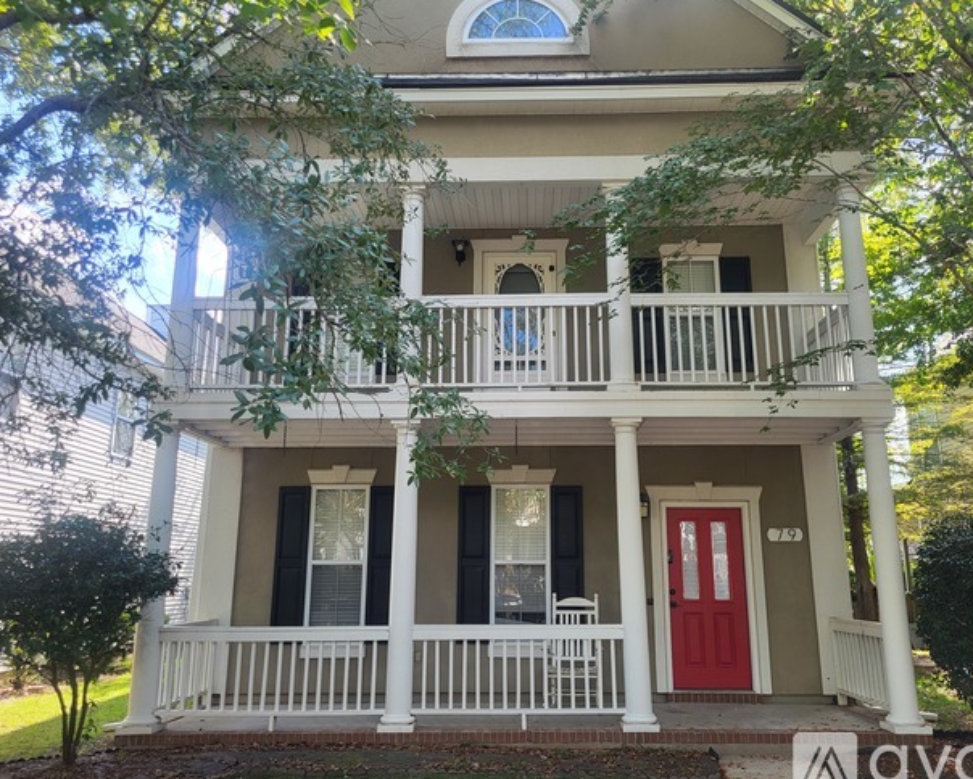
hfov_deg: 62.1
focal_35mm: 28
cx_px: 516
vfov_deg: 51.6
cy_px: 394
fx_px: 807
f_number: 1.8
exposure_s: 1/251
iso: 40
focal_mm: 5.4
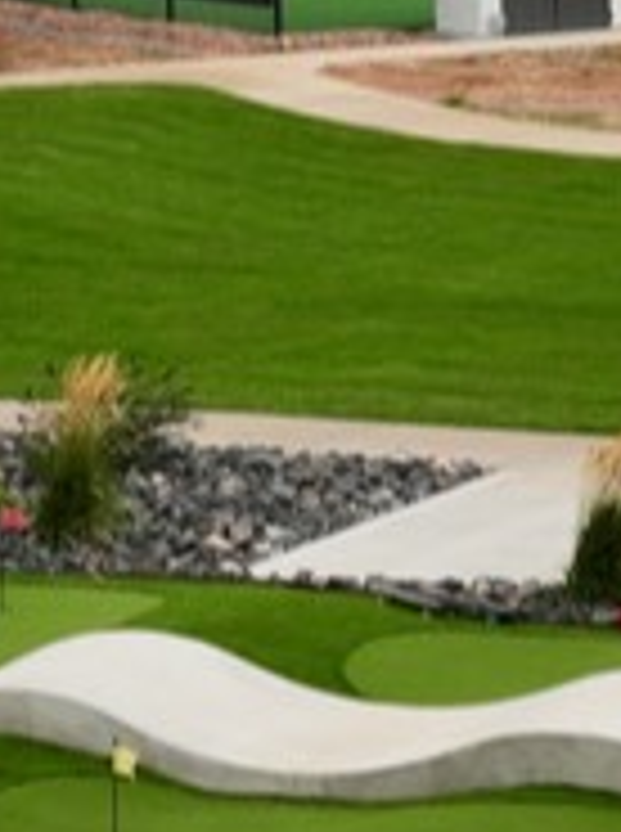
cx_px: -86
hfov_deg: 7.1
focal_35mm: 208
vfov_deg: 9.5
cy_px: 315
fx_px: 4993
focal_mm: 12.29
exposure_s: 1/120
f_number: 2.8
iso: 100
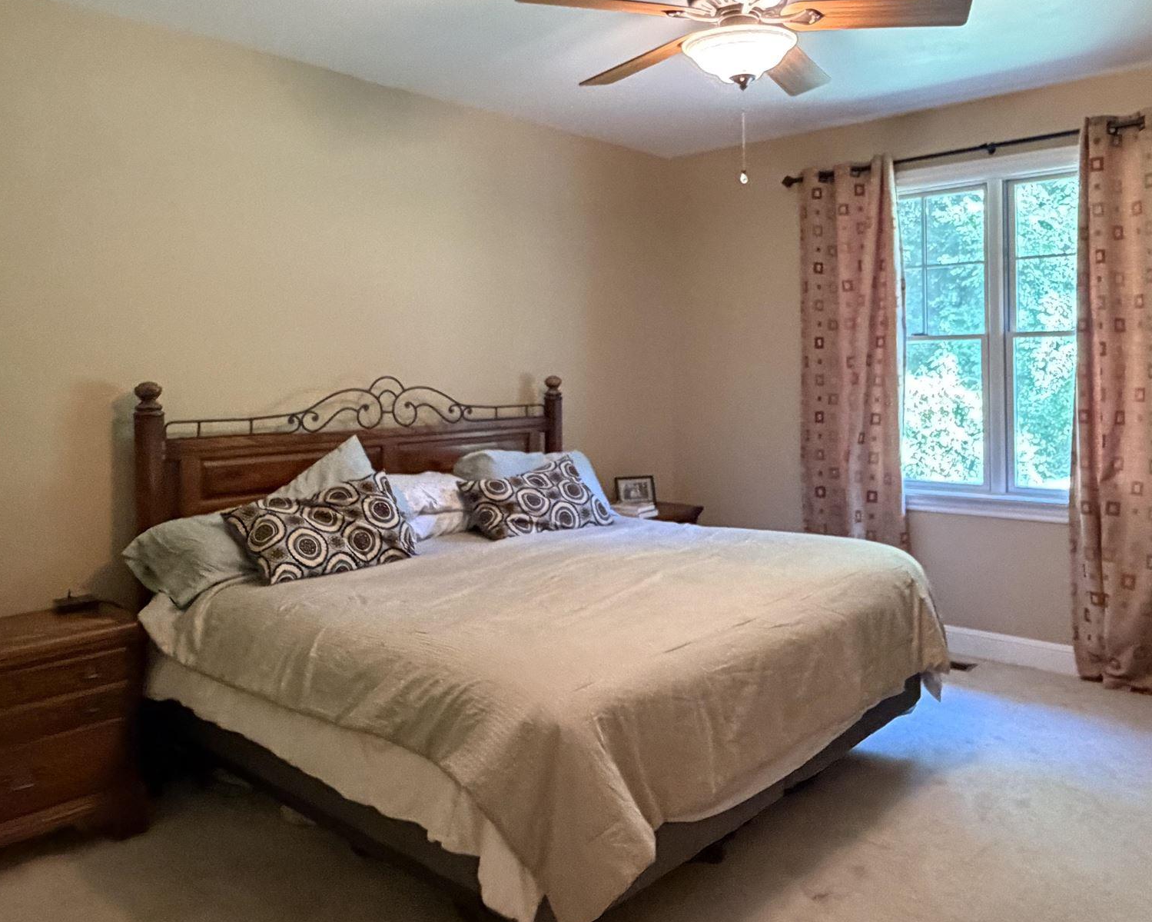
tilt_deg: -0.1
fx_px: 955
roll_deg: +1.4
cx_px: 697
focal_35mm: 28
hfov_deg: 61.6
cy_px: 363
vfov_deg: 51.1
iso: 1000
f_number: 2.2
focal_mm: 2.22
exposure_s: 1/60
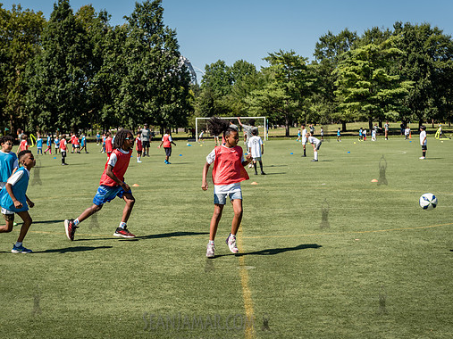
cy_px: 170
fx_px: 864
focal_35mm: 66
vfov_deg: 22.2
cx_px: 209
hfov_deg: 29.4
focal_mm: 60
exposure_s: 1/1600
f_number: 4
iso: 200
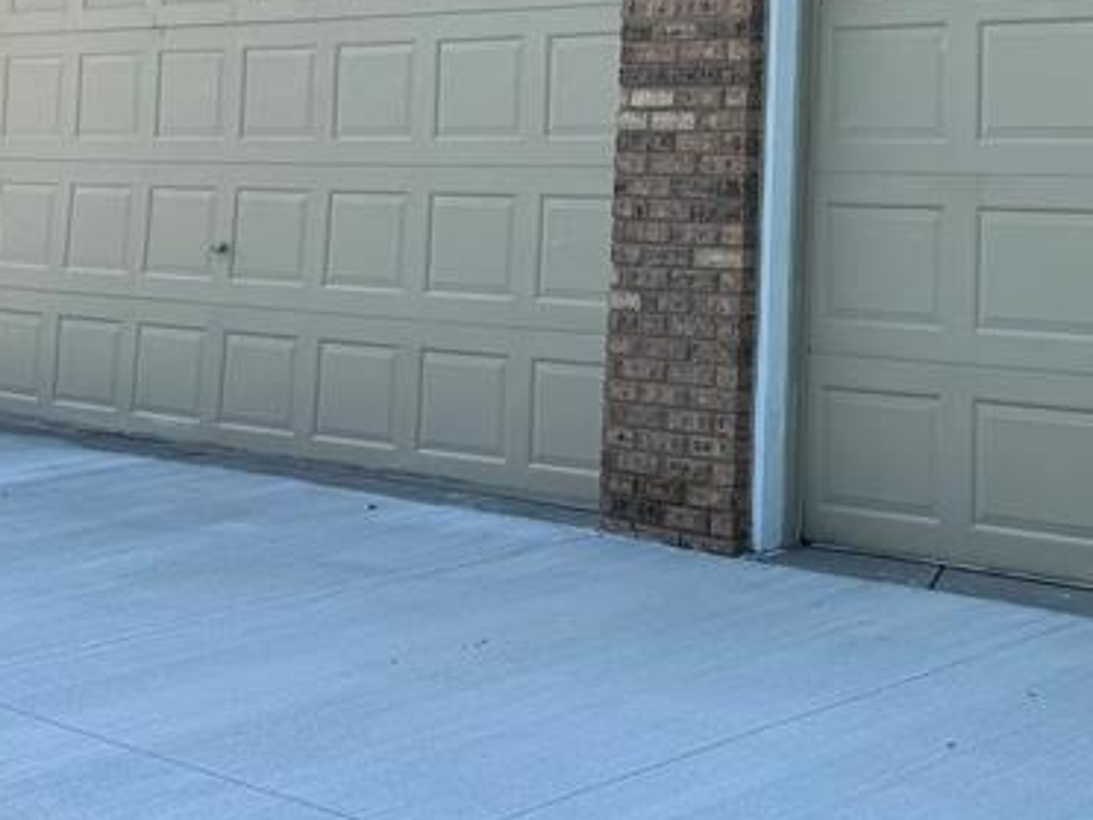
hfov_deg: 26.8
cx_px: 1234
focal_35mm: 66
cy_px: -135
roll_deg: +0.1
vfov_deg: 20.9
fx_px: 2084
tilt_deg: +6.0
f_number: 1.78
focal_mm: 6.76
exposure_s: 1/1010
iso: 80
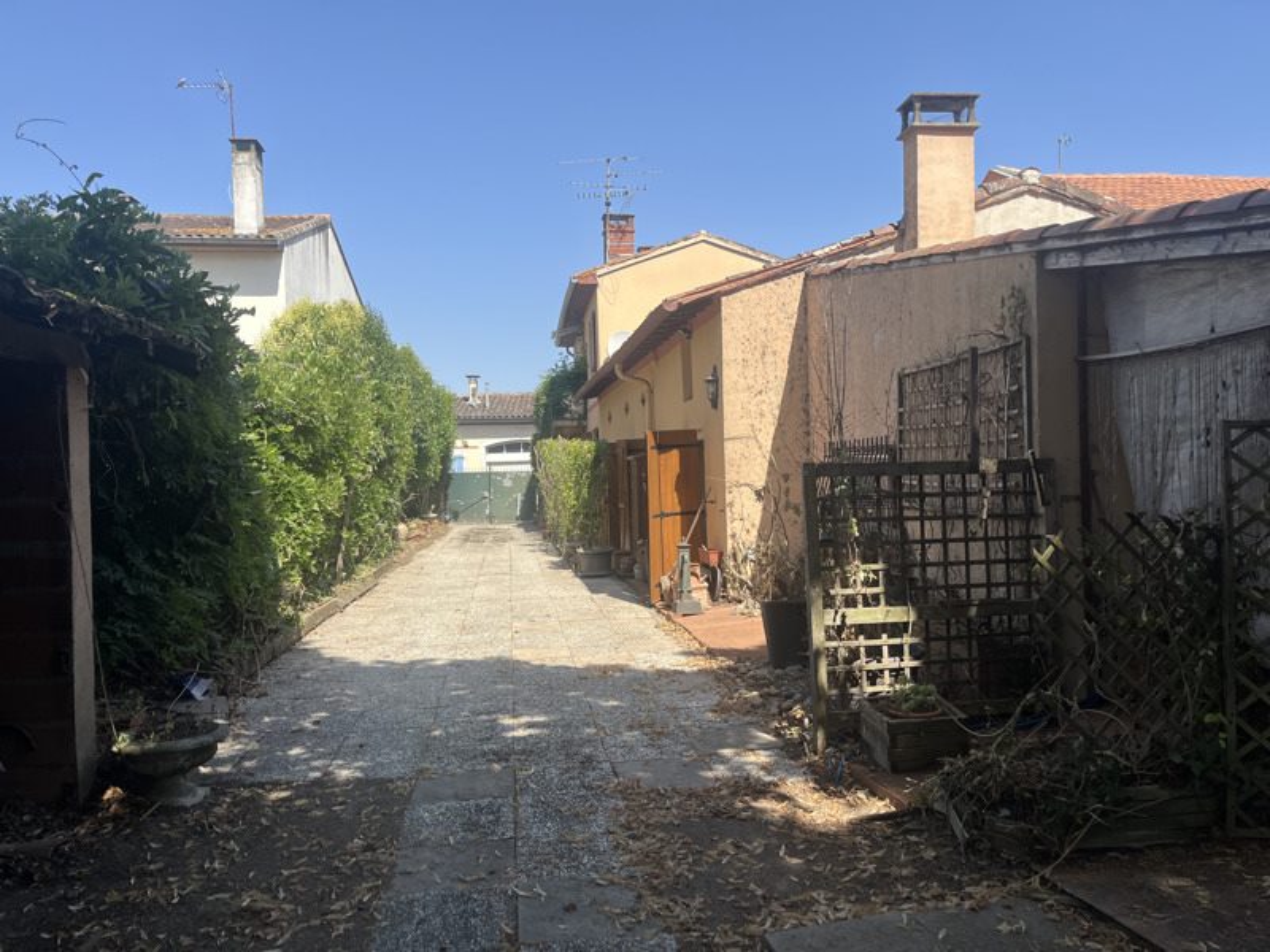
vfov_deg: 53.1
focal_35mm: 26
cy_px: 476
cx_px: 635
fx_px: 954
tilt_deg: -1.0
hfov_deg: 67.3
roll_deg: +1.1
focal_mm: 5.1
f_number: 1.6
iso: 50
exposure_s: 1/2309
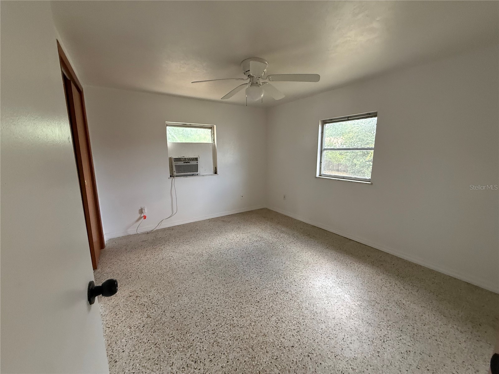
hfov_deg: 102.1
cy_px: 187
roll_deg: +0.3
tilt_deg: -9.6
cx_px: 250
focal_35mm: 14
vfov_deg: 85.7
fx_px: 202
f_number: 2.2
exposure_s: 1/97
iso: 320
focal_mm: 2.22
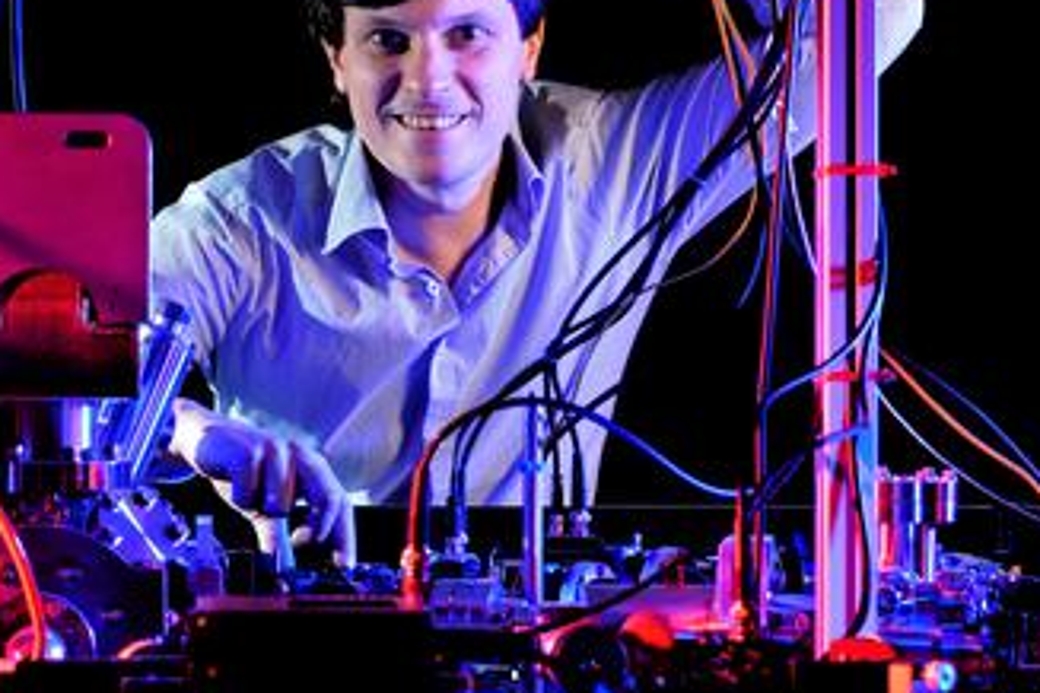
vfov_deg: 12.8
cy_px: 389
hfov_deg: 18.9
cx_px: 188
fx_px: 3091
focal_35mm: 107
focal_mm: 50
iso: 800
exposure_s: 1/100
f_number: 9
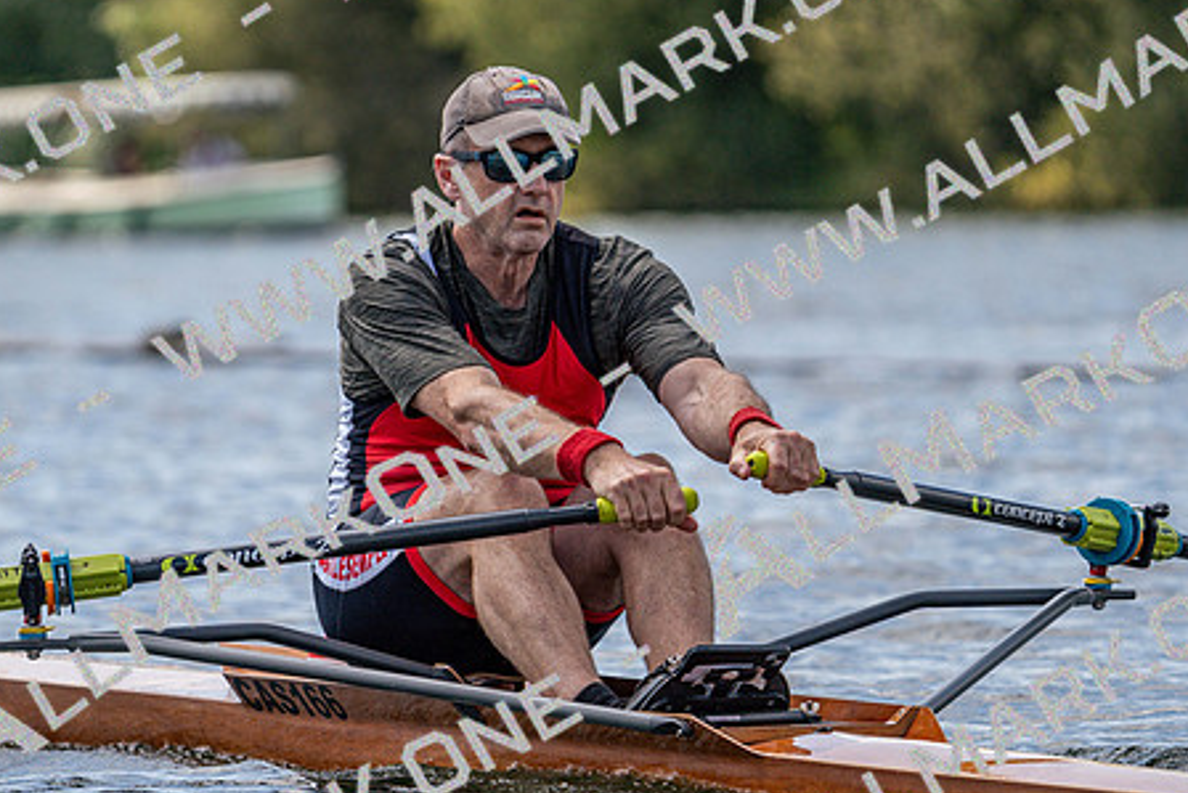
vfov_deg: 3.3
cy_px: 389
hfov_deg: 4.9
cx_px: 480
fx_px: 13831
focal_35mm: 419
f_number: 6.3
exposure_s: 1/2000
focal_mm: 324
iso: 400
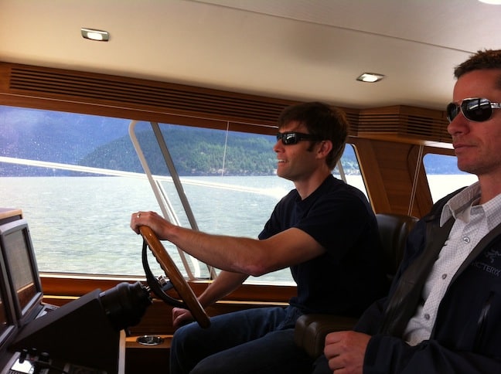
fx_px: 506
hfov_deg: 52.7
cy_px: 187
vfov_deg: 40.6
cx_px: 250
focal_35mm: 35
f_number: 2.8
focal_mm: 3.85
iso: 80
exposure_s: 1/120
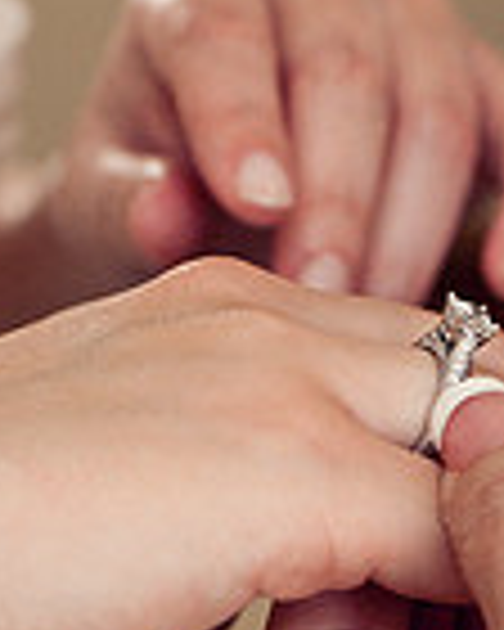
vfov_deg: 12.6
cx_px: 457
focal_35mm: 151
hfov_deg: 10.2
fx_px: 2815
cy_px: 594
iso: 400
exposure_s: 1/125
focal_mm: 50
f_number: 4
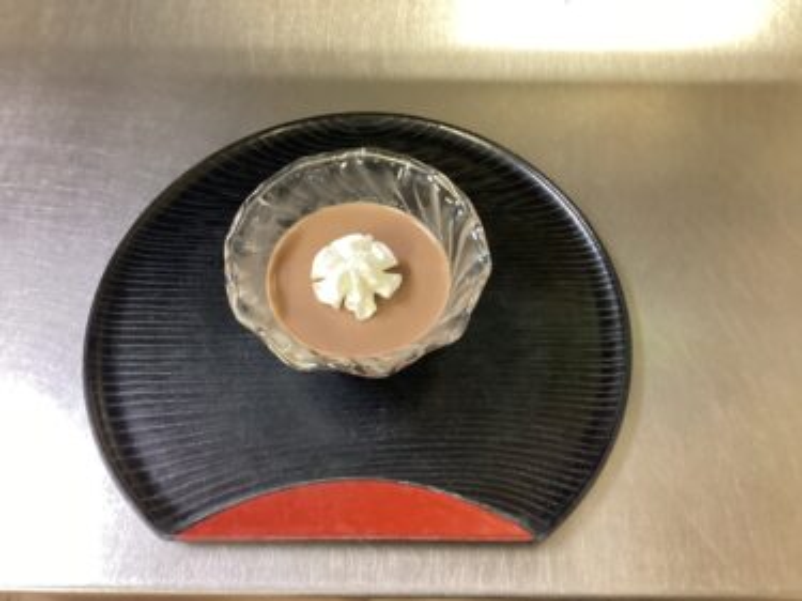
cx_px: 401
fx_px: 718
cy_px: 300
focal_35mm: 31
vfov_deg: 45.4
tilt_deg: -61.6
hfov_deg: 58.4
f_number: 2.4
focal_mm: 3.3
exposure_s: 1/30
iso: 500
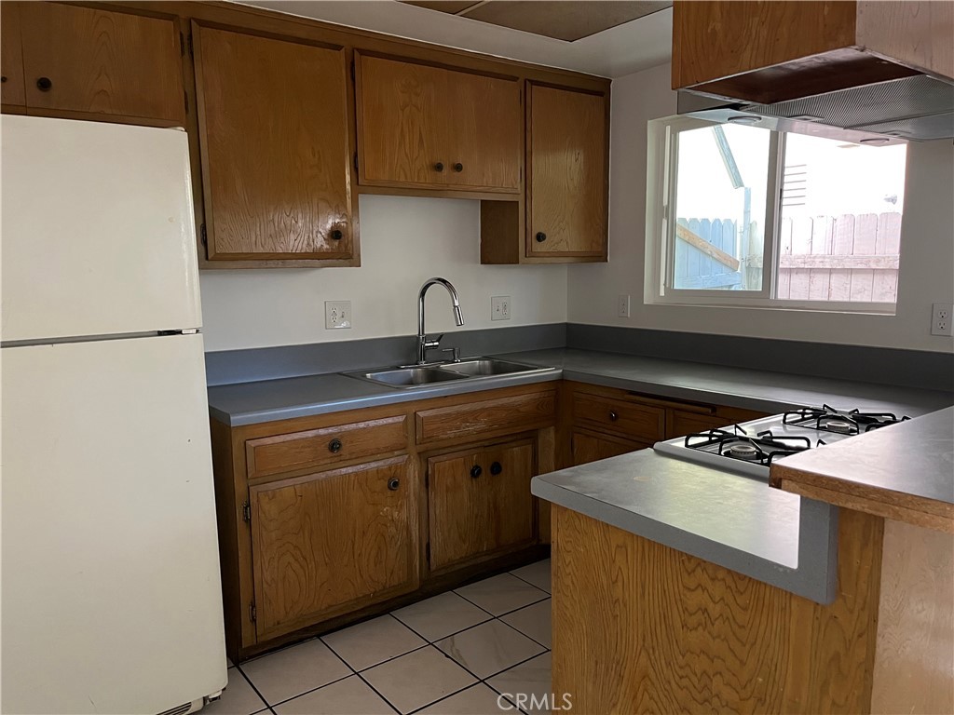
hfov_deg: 67.3
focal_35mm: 26
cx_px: 477
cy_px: 358
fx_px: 717
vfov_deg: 53.1
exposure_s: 1/52
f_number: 1.6
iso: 500
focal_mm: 5.1
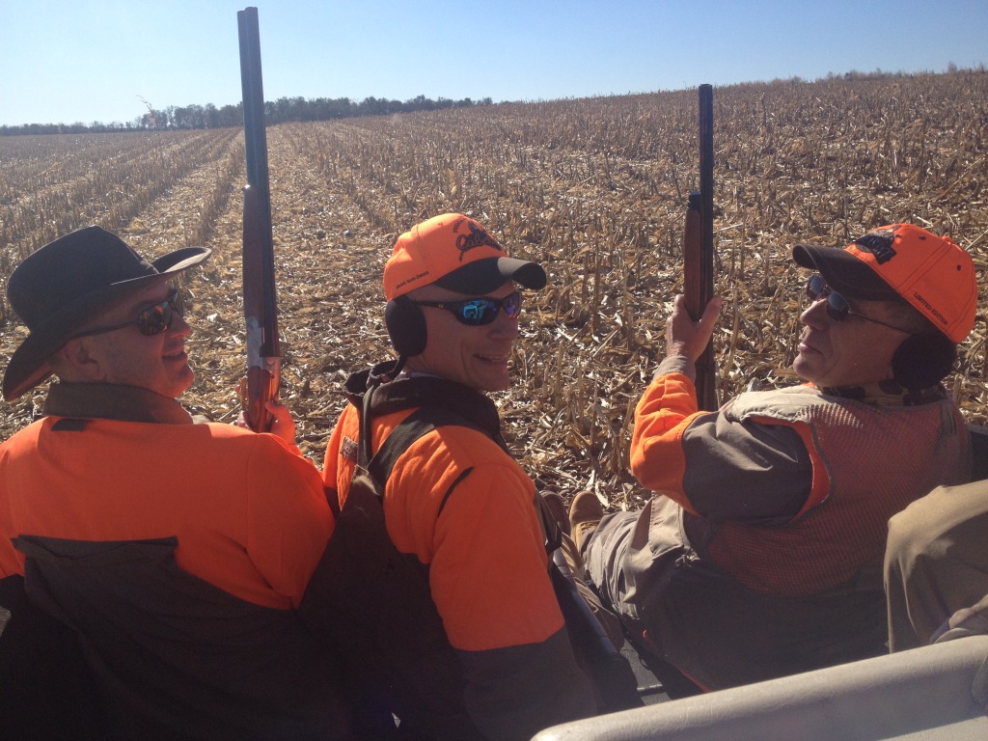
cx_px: 494
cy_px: 370
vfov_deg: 40.7
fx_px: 999
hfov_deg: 52.6
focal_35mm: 35
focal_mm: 4.28
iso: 50
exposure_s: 1/2304
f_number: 2.4
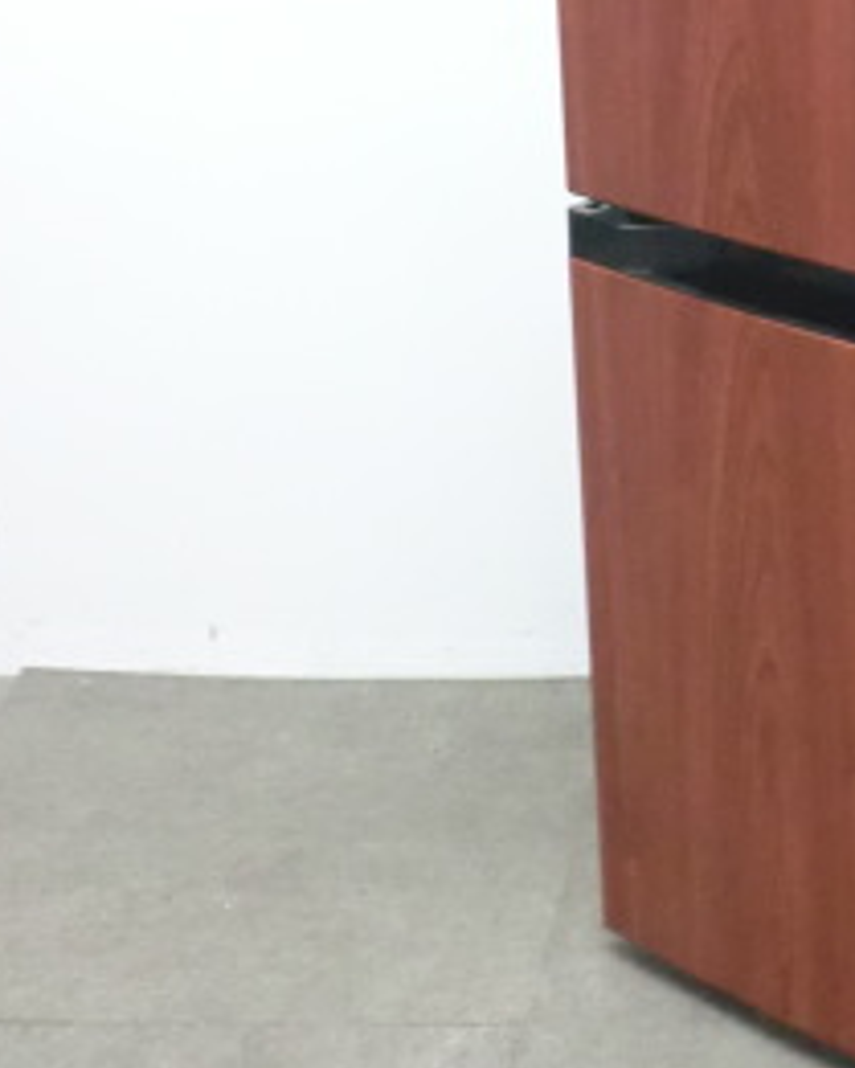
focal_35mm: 91
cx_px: 1088
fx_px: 2877
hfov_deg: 16.1
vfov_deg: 20.8
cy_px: 254
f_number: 3.9
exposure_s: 1/25
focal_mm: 6.9
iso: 800
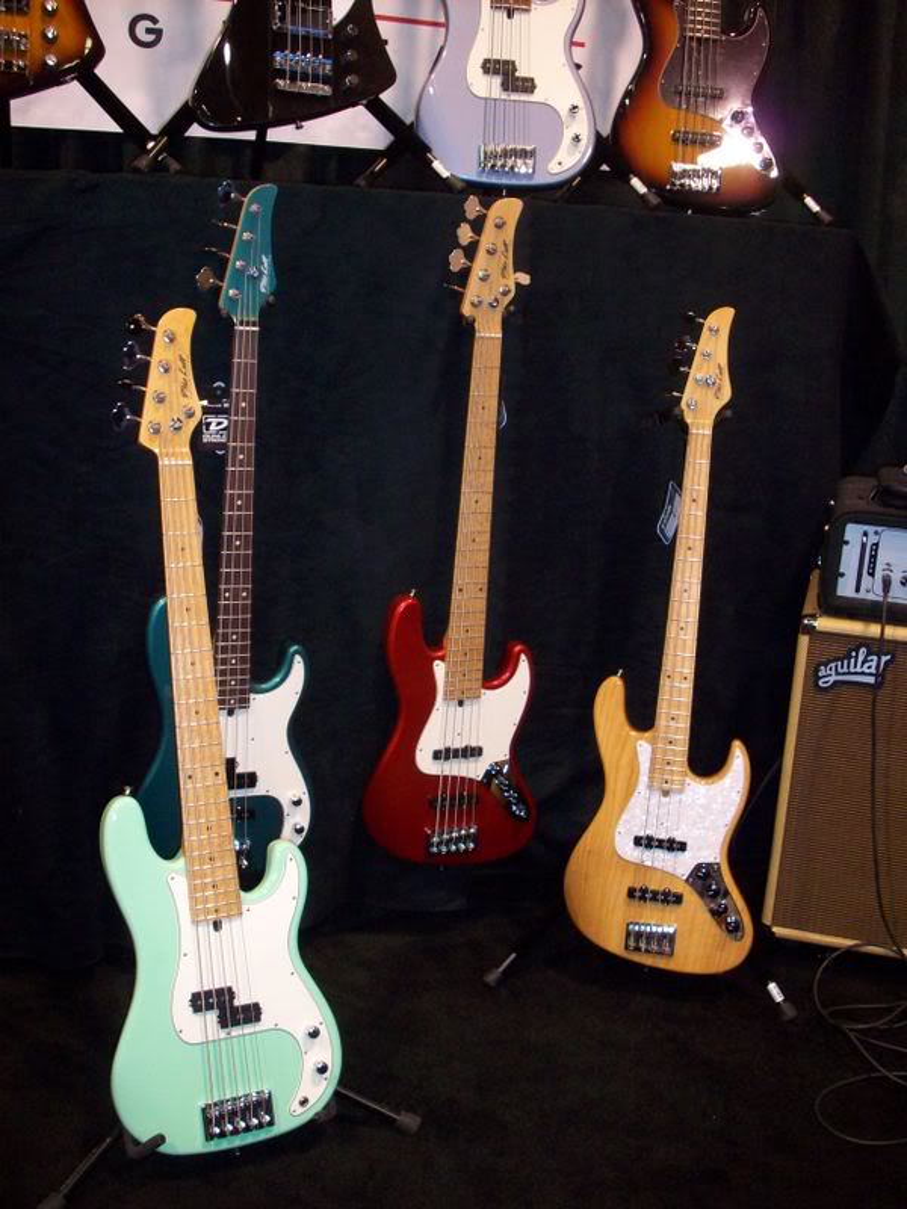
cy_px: 604
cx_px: 454
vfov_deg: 50.1
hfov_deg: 38.7
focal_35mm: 37
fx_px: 1293
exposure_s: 1/45
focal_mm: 6.2
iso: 160
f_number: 2.8
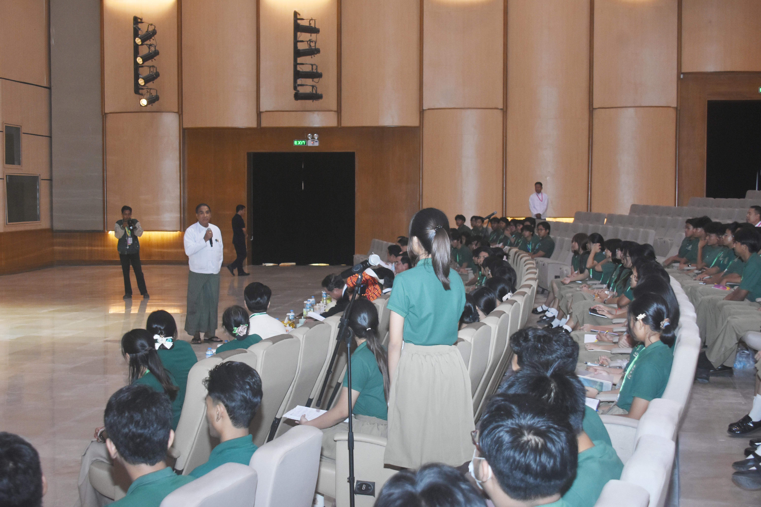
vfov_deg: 25.8
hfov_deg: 37.9
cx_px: 380
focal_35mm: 52
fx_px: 1110
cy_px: 254
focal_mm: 35
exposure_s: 1/80
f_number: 5
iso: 1600
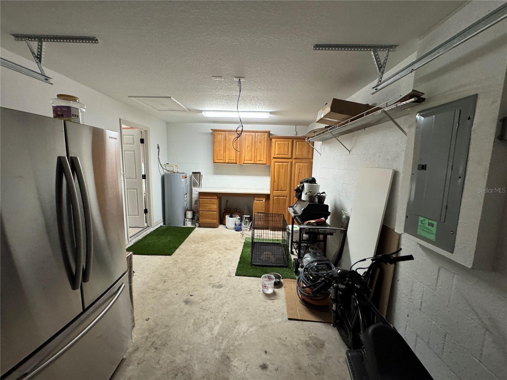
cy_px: 190
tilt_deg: -5.4
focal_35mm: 14
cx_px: 254
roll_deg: +0.1
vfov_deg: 85.7
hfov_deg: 102.1
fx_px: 205
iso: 250
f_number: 2.2
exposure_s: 1/50
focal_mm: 2.22
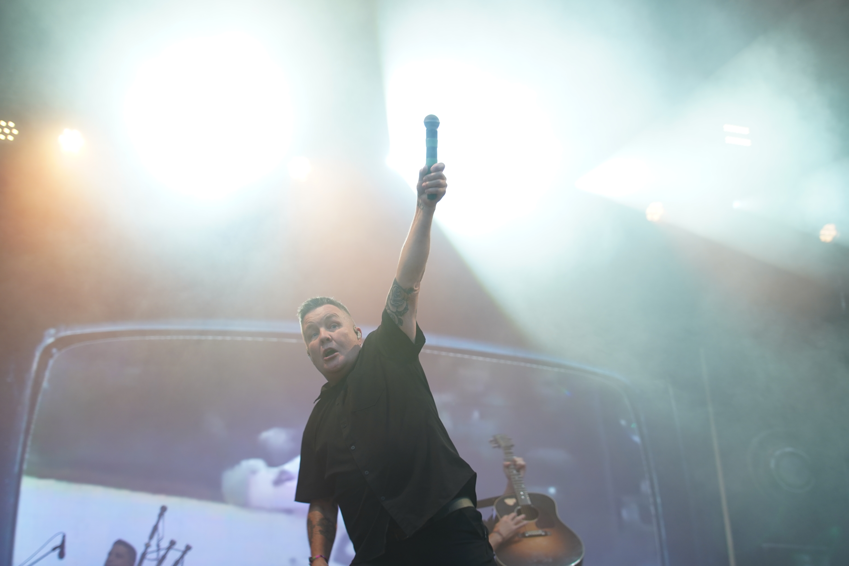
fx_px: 1250
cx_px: 424
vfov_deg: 25.5
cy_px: 283
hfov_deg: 37.5
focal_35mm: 53
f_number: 4
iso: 500
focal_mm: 53
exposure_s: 1/160
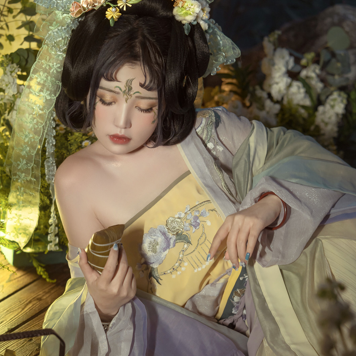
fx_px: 1268
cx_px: 178
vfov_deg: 16.0
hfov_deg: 16.0
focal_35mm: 109
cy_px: 226
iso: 640
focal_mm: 85
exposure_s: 1/60
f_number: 3.5
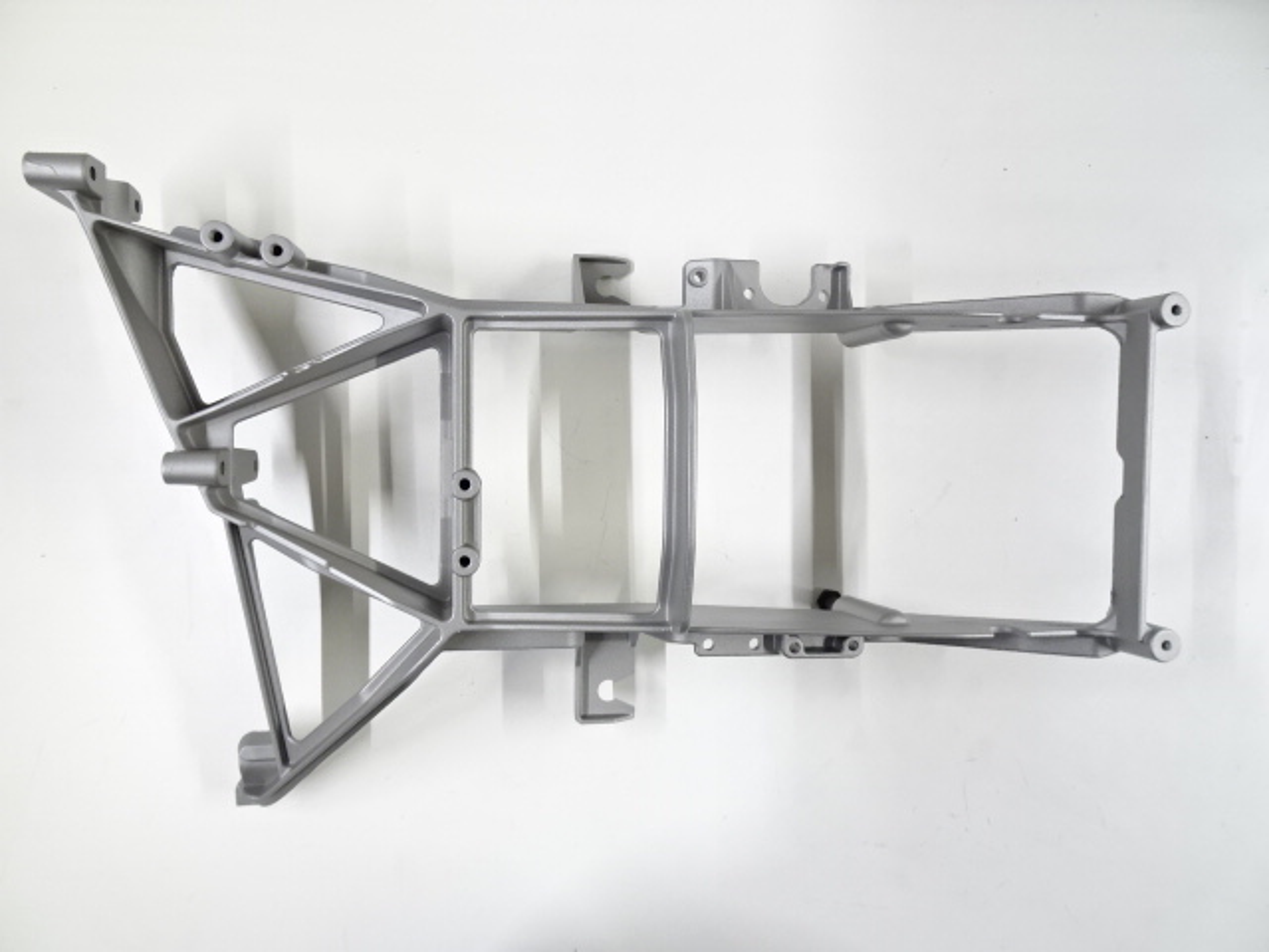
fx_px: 880
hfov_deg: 71.6
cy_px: 476
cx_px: 634
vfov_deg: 56.8
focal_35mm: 24
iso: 320
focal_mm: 4.1
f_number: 3.5
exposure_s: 1/30
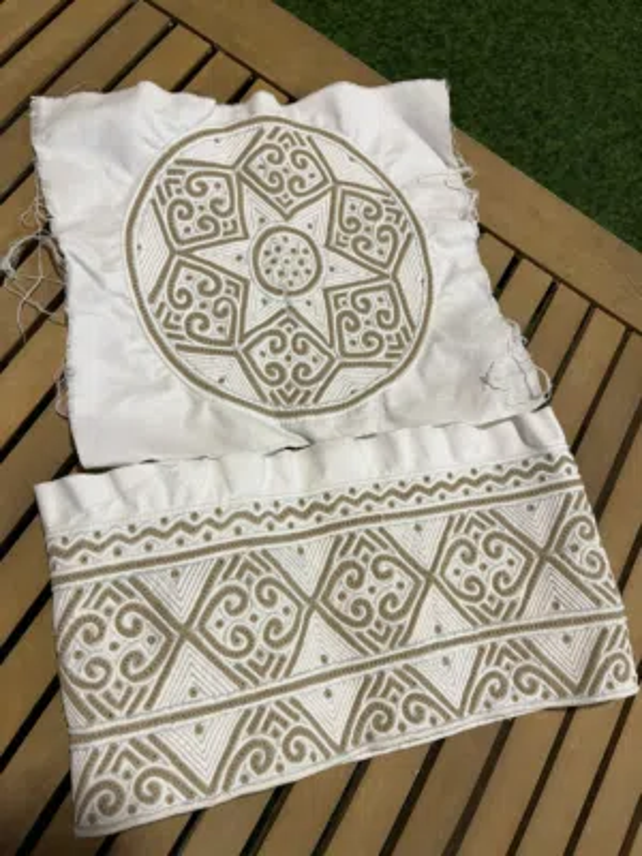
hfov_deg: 53.1
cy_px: 428
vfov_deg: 67.3
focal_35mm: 26
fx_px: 643
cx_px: 321
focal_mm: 5.1
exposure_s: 1/50
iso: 125
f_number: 1.6
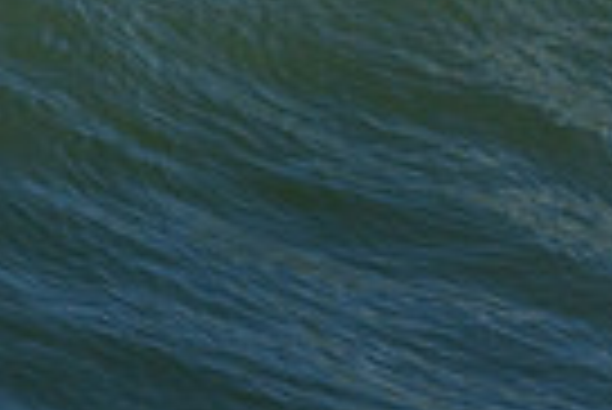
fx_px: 79048
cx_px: 1253
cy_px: -112
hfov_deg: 0.4
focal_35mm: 4645
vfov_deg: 0.3
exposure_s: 1/2000
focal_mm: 800
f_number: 11
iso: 720
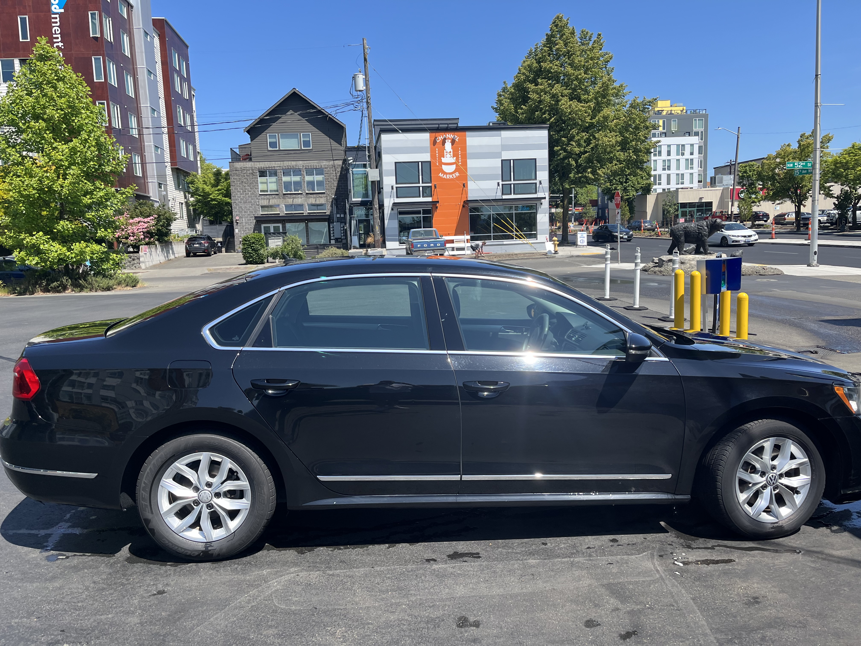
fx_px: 647
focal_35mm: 26
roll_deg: +1.8
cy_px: 323
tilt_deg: -6.0
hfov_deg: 67.3
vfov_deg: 53.1
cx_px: 430
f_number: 1.6
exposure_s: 1/1862
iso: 50
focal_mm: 5.1
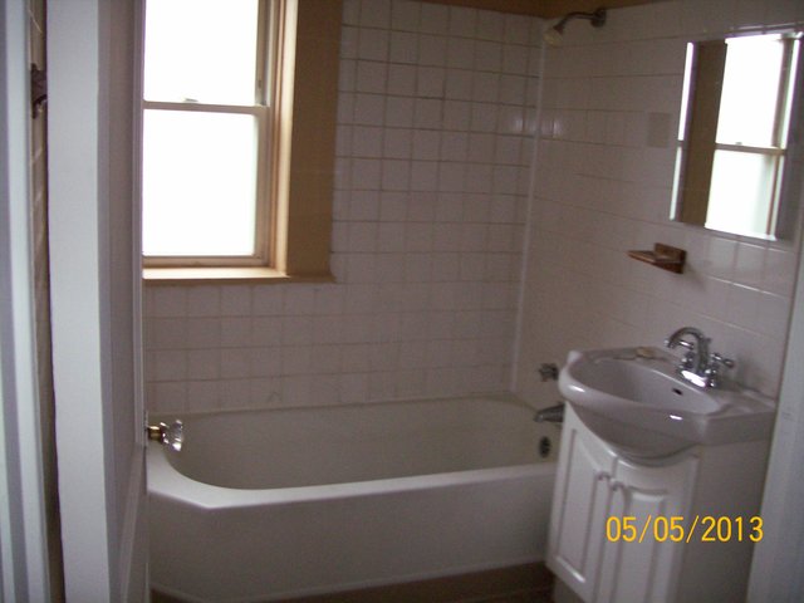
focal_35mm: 36
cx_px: 402
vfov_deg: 39.7
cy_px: 302
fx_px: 836
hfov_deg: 51.4
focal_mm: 6
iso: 140
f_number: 2.7
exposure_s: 1/64
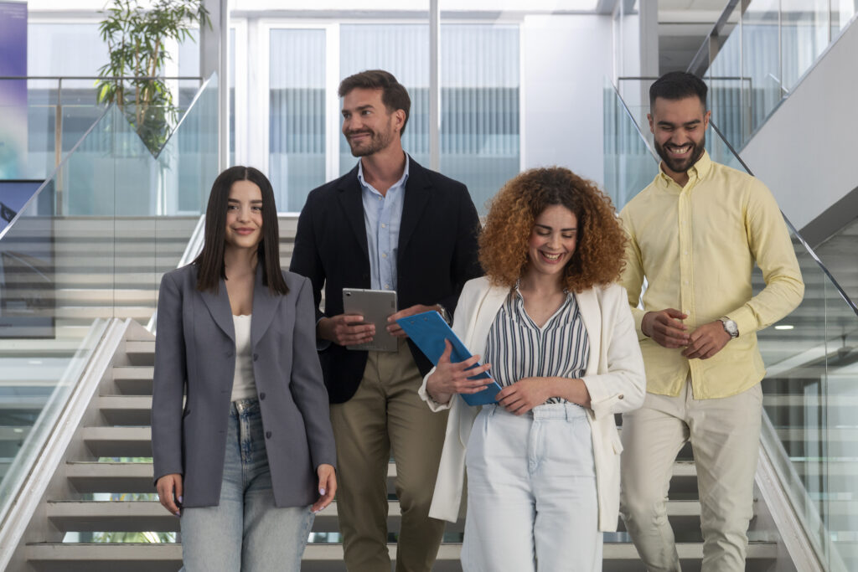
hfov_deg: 28.8
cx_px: 429
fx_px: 1668
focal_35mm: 70
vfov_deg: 19.5
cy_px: 286
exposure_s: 1/200
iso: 800
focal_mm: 70
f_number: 5.6
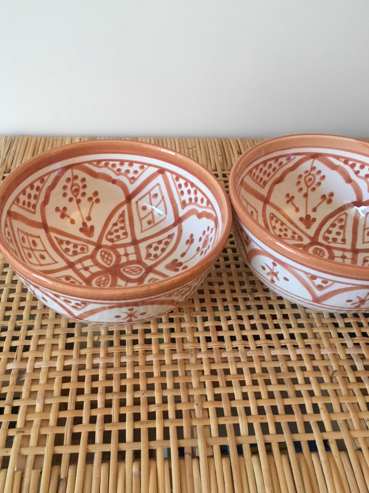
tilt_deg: -44.6
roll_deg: -2.1
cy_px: 249
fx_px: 469
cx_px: 162
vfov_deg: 55.4
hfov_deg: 42.9
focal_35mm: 33
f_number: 2.2
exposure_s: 1/33
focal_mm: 4.15
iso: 100
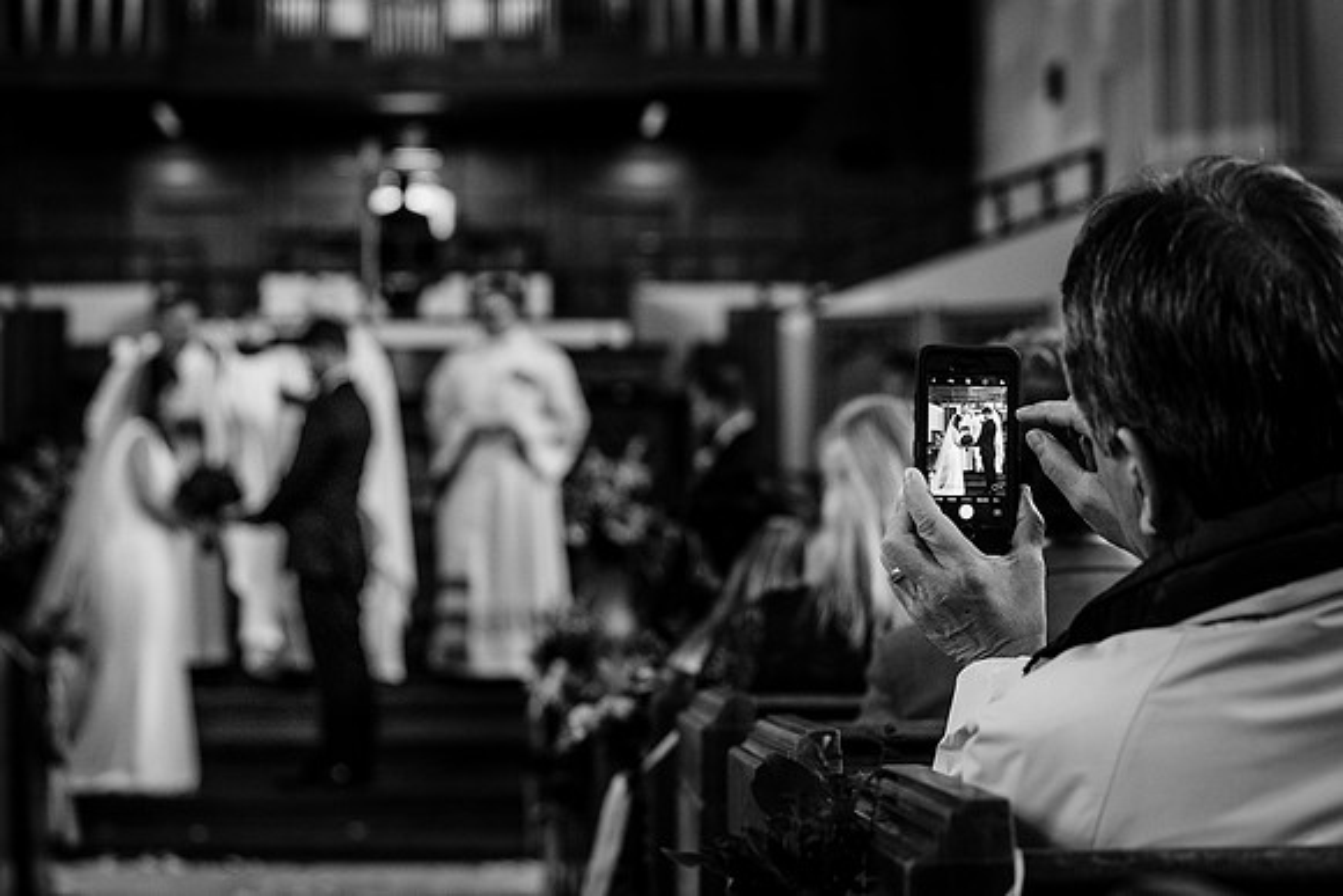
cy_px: 416
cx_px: 624
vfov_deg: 18.1
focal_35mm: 75
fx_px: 2807
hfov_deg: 26.9
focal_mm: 70
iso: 2000
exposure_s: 1/200
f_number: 4
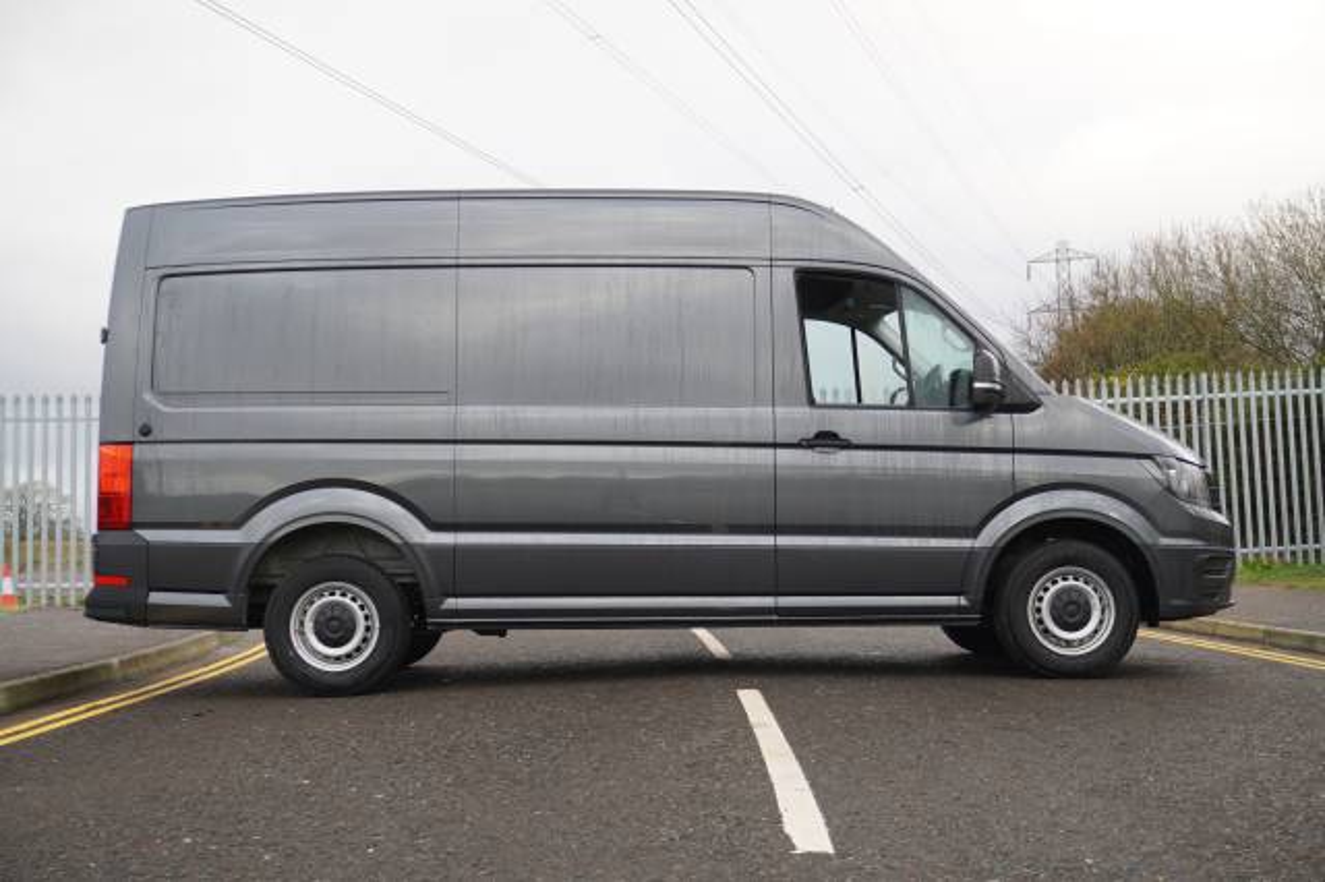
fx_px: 1711
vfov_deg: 28.9
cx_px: 662
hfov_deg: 42.3
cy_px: 441
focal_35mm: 46
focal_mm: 31
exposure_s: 1/60
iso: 125
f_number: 4.5
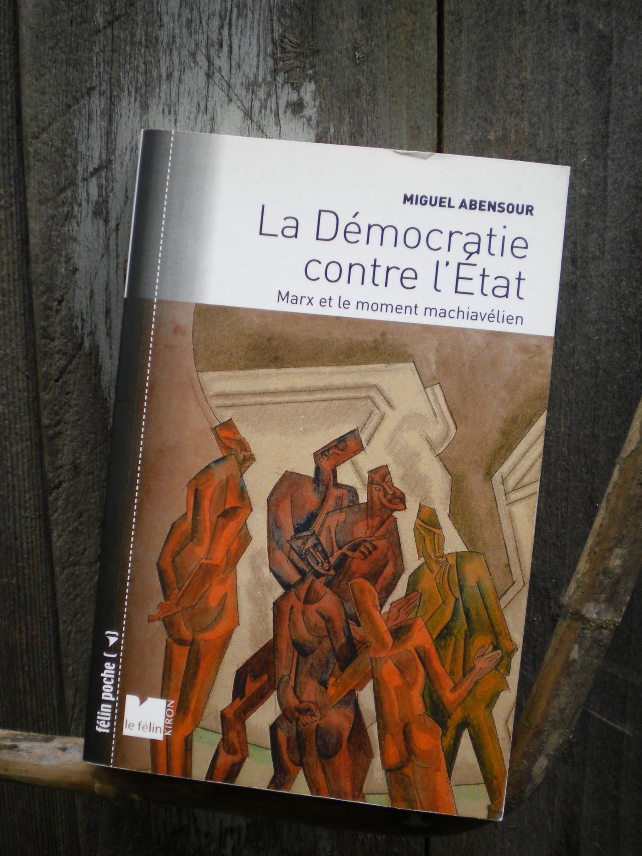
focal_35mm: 40
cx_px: 297
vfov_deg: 46.7
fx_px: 989
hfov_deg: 35.9
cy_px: 472
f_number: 3.1
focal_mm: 6.3
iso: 80
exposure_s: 1/222
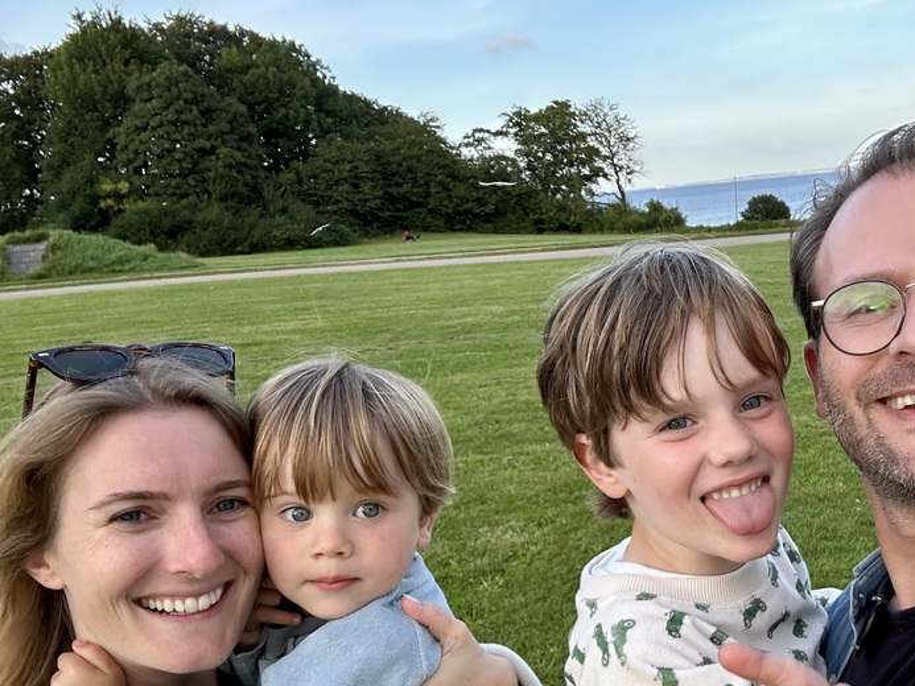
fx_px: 899
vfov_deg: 41.5
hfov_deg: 52.6
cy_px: 433
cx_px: 634
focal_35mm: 34
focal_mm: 2.69
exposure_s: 1/183
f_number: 1.9
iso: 25
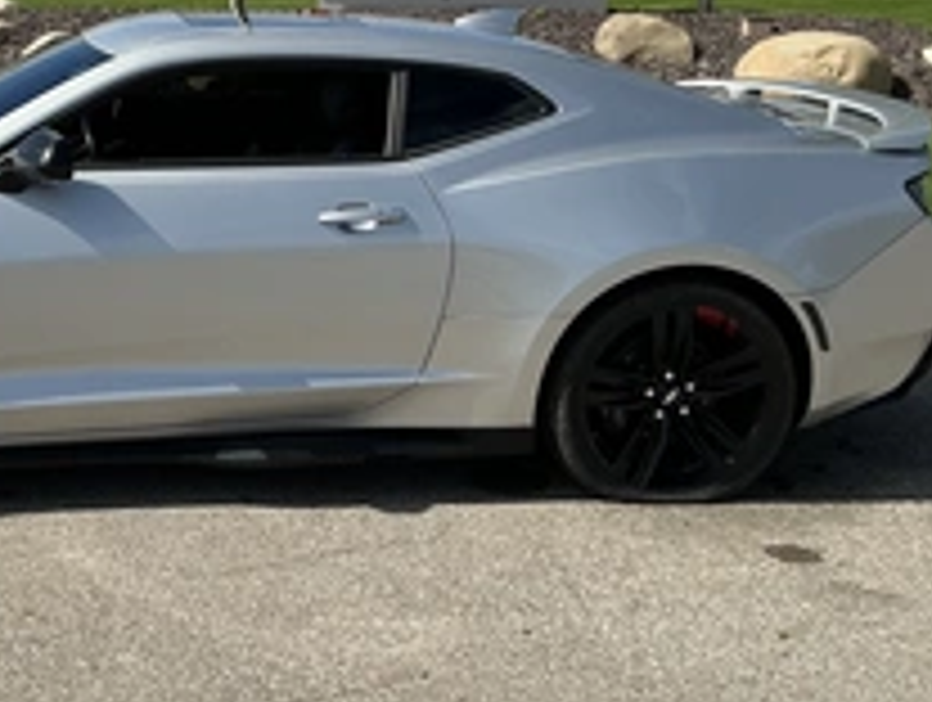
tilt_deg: -12.7
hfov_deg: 34.4
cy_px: 261
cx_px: 185
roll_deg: -1.0
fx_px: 1456
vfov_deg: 27.0
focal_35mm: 54
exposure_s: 1/2320
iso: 25
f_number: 1.8
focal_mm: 3
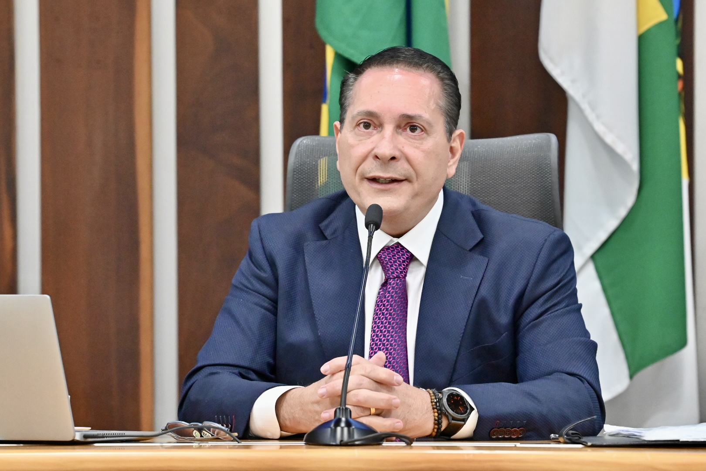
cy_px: 236
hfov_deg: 10.3
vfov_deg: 6.9
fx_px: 3922
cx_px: 353
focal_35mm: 200
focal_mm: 200
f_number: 4.5
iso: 5000
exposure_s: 1/200
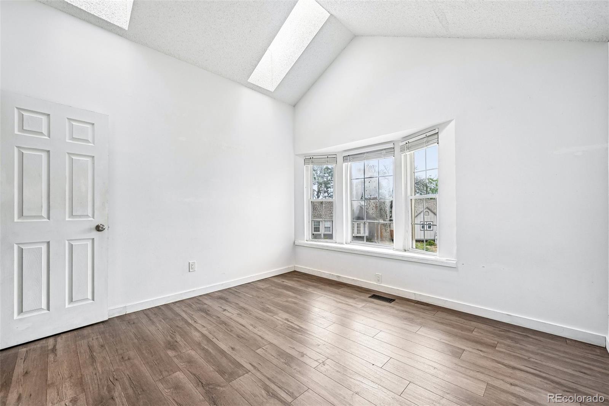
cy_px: 203
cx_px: 304
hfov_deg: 104.3
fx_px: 237
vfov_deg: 81.2
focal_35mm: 14
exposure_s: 1/15
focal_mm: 14
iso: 72
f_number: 9
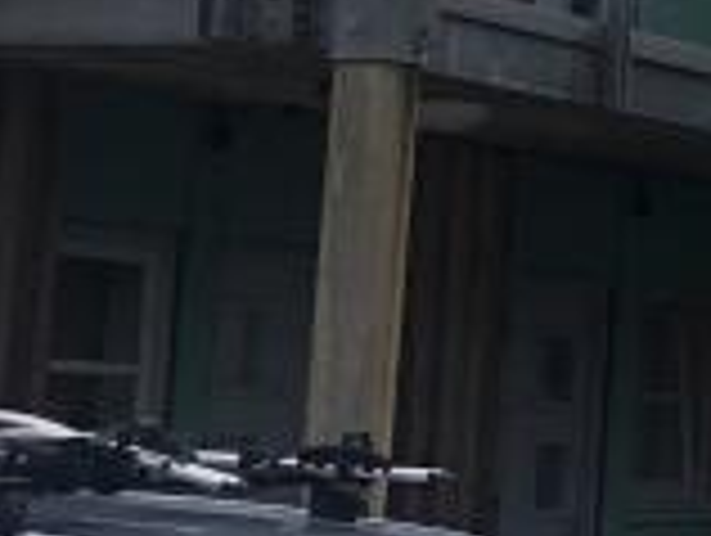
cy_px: -36
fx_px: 3723
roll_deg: -1.1
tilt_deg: +9.0
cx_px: 1688
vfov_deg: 8.2
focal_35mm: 181
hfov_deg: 9.7
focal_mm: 4
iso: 25
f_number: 1.8
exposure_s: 1/3205
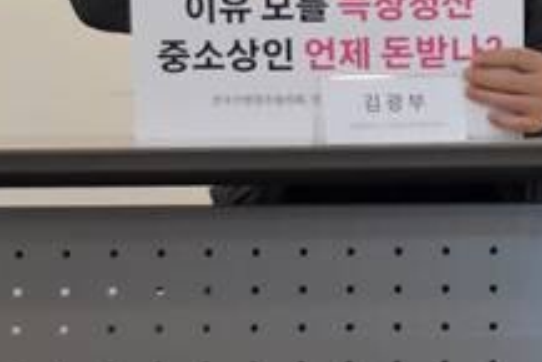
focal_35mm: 241
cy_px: -46
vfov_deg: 5.7
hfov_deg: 8.5
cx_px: 609
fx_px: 3631
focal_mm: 34
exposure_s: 1/100
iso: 1600
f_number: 4.5
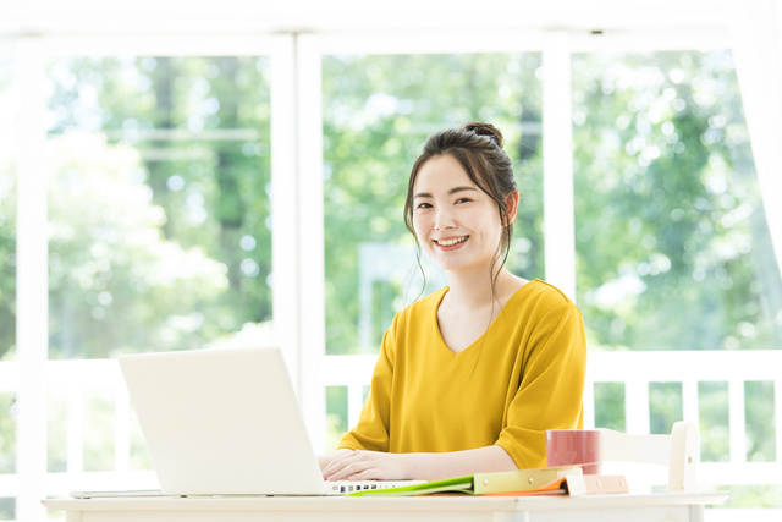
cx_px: 391
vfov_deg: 13.4
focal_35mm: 102
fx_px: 2216
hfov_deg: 20.0
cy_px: 261
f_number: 4
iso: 250
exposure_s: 1/200
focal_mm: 102
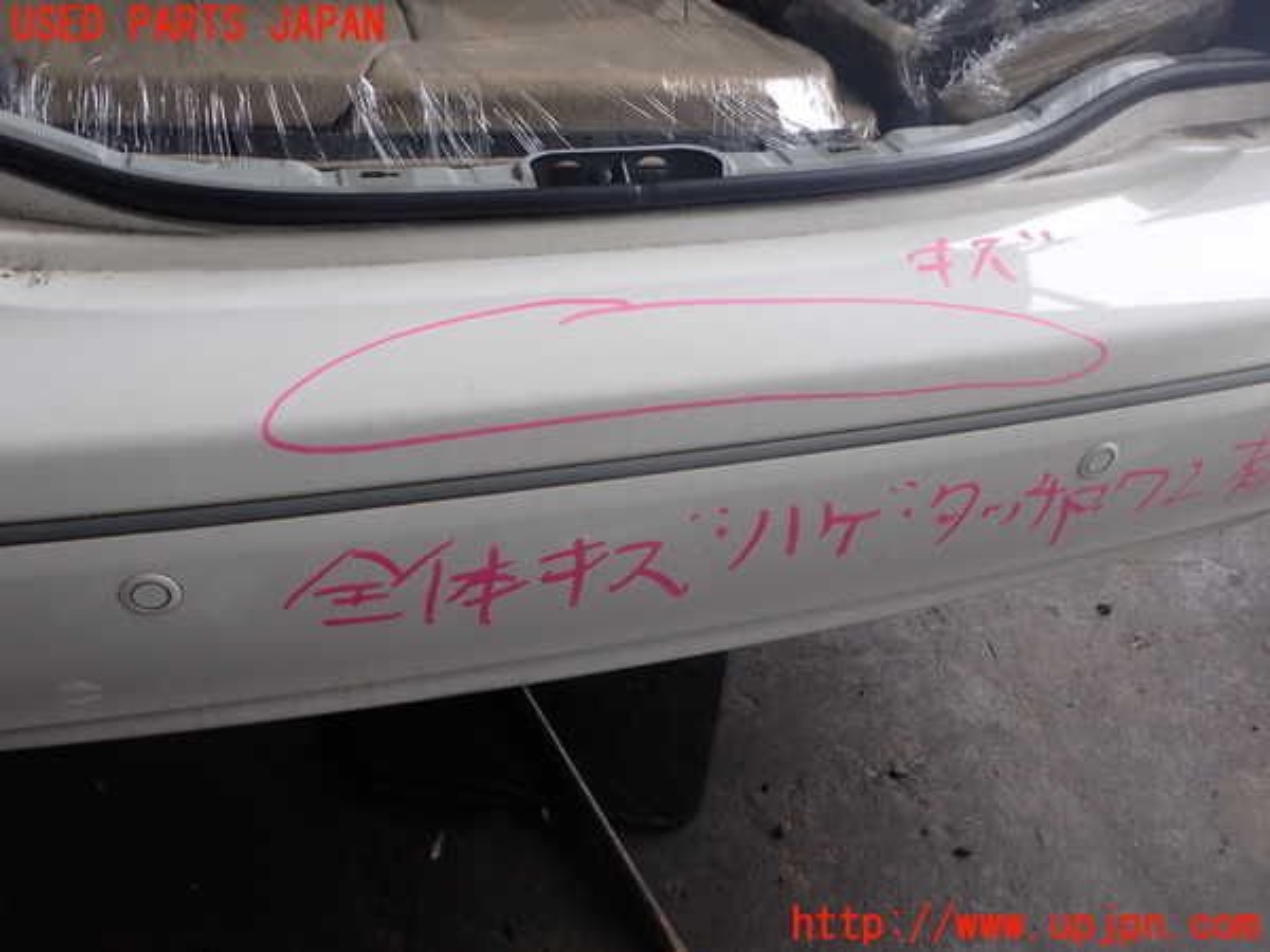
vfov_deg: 46.8
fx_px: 1101
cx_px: 635
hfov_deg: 60.0
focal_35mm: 30
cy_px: 476
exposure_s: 1/125
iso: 100
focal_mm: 5.4
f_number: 3.2
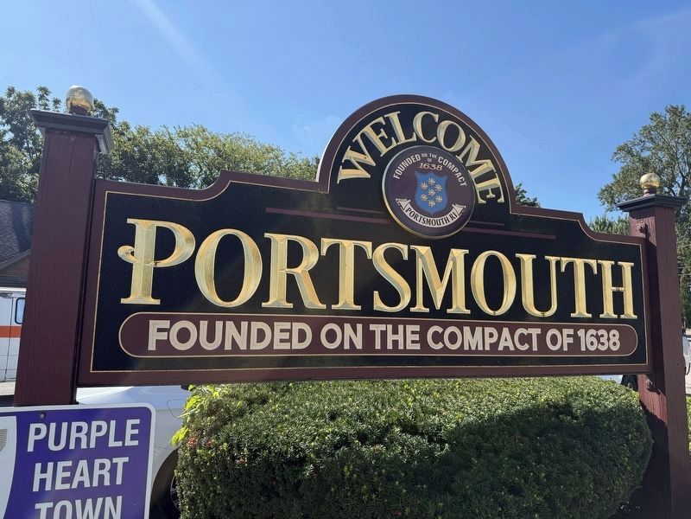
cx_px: 346
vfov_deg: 56.8
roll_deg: -0.9
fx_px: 479
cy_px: 260
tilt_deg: +8.3
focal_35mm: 24
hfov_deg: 71.6
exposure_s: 1/2907
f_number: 1.78
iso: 80
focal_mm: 6.76
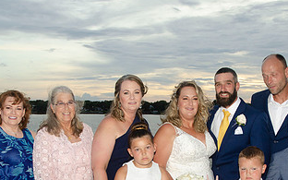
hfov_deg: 39.5
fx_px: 400
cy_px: 174
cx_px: 168
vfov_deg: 24.4
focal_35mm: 51
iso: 200
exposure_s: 1/125
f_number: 5.6
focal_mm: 18
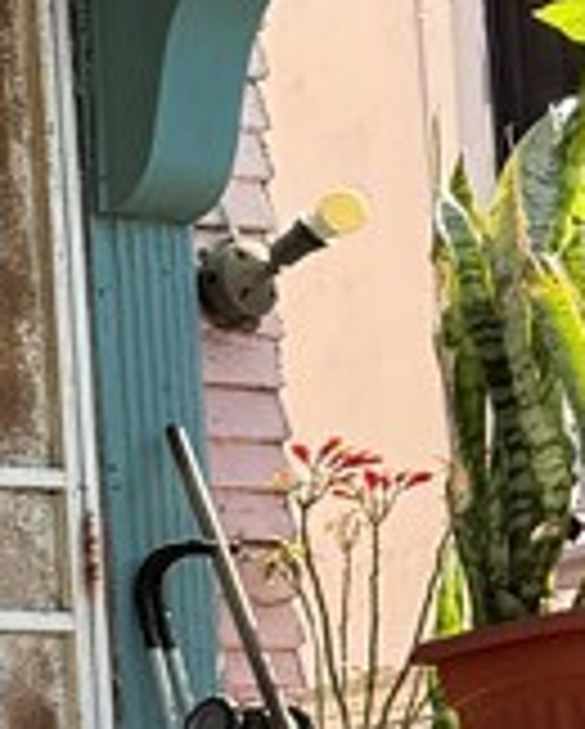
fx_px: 3197
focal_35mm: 148
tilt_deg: +4.3
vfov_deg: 12.7
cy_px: 860
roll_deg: +2.9
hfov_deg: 8.8
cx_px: -1094
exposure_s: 1/858
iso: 80
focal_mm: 6.76
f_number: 1.78
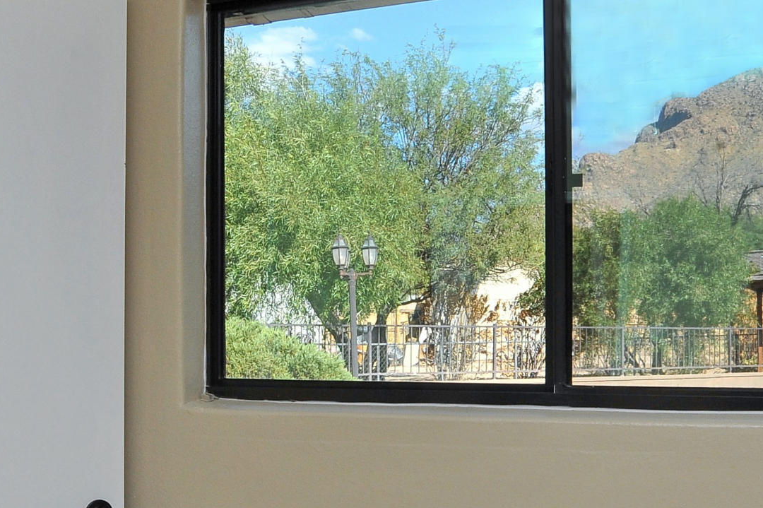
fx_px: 1059
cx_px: 215
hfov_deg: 38.8
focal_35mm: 50
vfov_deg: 26.9
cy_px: 326
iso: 1000
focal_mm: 18
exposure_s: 1/250
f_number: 16
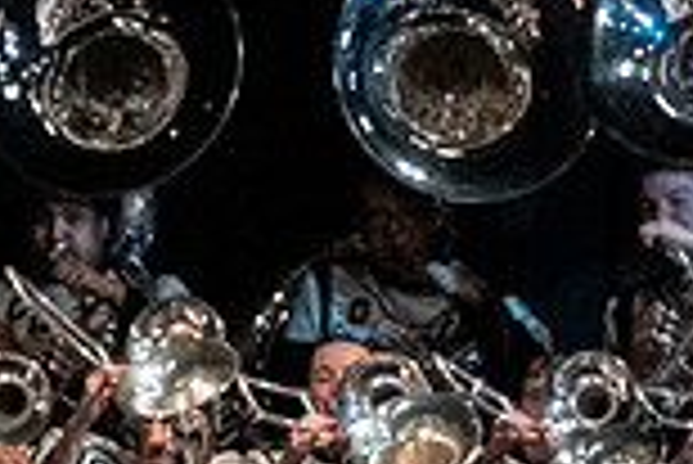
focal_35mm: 790
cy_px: 811
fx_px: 15222
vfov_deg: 1.7
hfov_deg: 2.6
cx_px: -4
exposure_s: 1/500
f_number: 4
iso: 4000
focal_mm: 140
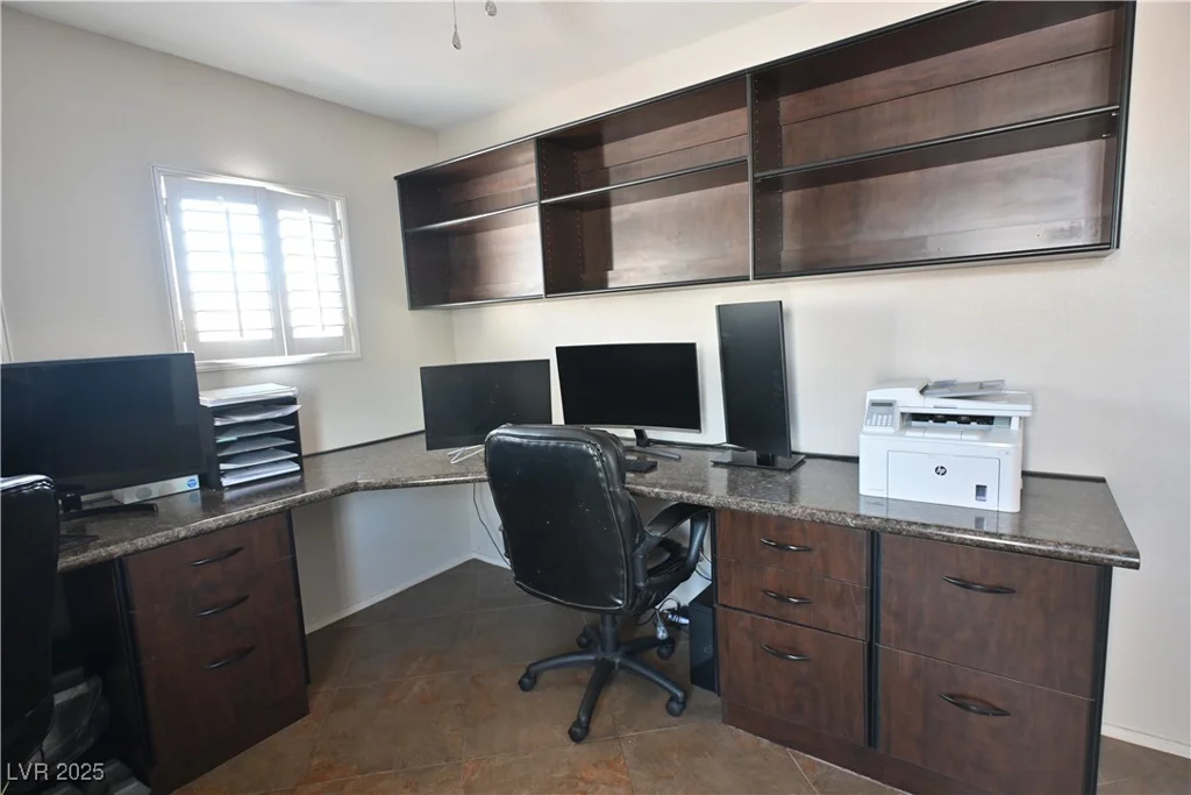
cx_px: 596
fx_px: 596
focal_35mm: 18
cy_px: 398
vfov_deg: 67.4
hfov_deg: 90.0
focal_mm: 12
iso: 800
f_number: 3.5
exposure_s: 1/20
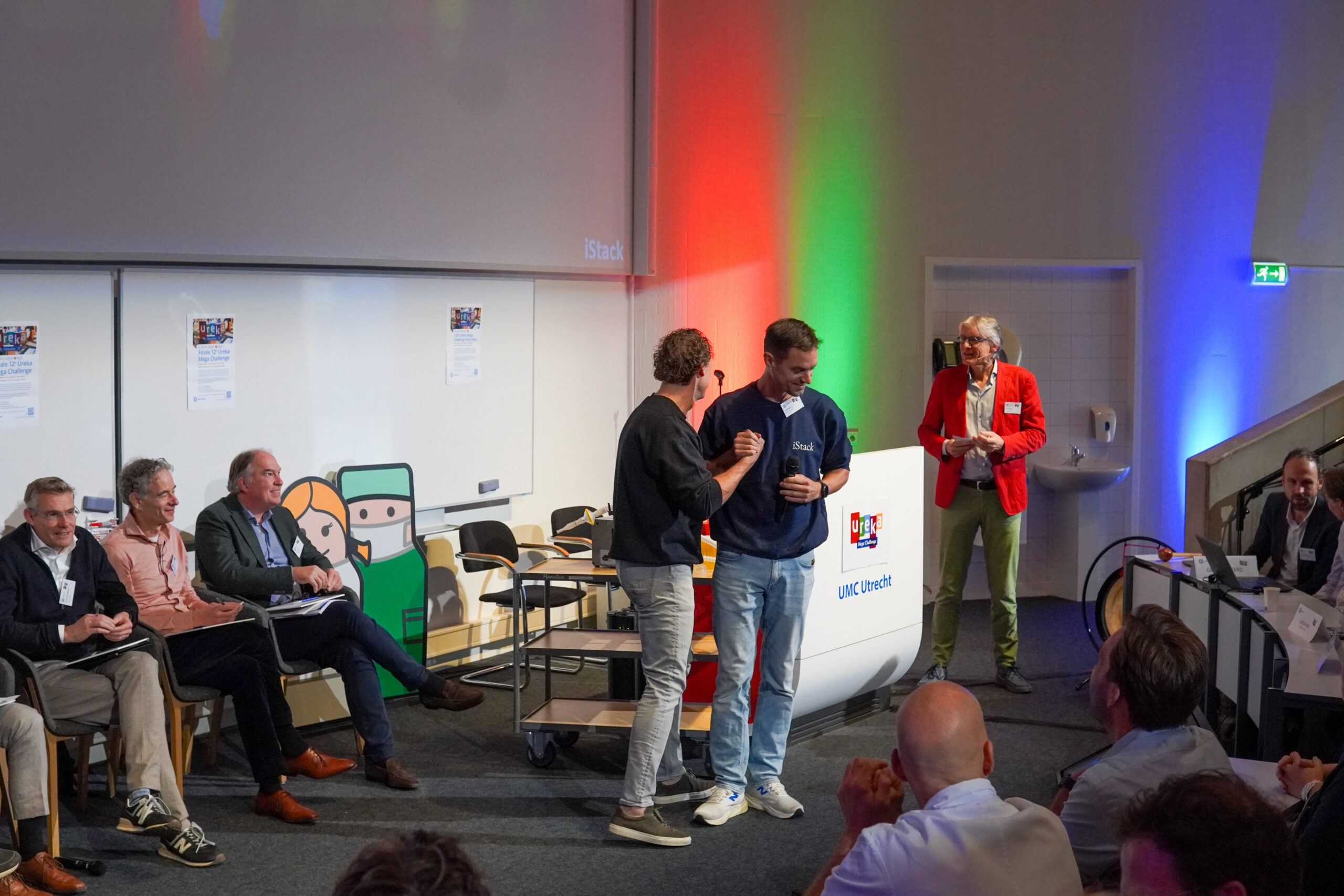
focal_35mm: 45
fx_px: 1680
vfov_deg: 29.9
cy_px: 448
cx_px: 672
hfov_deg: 43.6
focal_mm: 30
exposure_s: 1/160
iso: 1600
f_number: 4
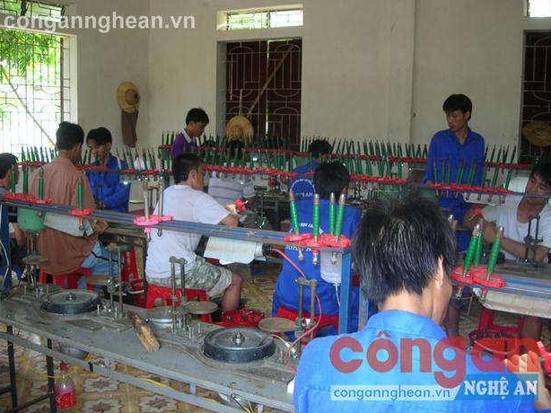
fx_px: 621
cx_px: 272
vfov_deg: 36.8
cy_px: 205
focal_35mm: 39
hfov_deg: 47.9
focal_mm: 7.8
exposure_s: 1/30
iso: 64
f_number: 2.8
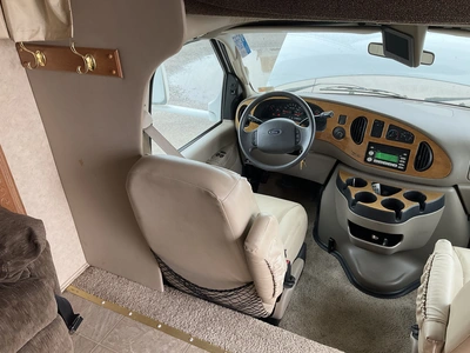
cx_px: 235
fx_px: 394
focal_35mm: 29
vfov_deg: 48.2
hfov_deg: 61.7
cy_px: 176
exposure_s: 1/122
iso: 40
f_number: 1.8
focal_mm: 3
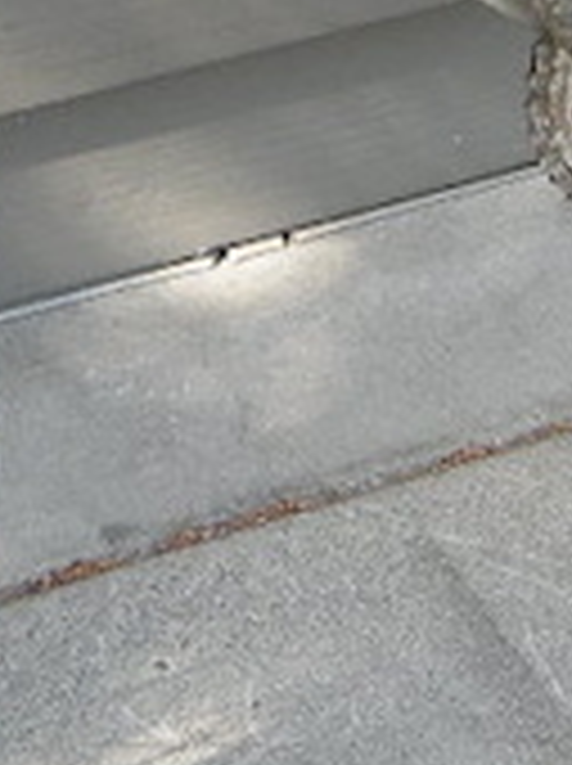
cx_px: 365
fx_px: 4395
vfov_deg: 9.8
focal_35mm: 199
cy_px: -162
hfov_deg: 7.4
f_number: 4
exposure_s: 1/73.2
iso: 64
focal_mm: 5.8
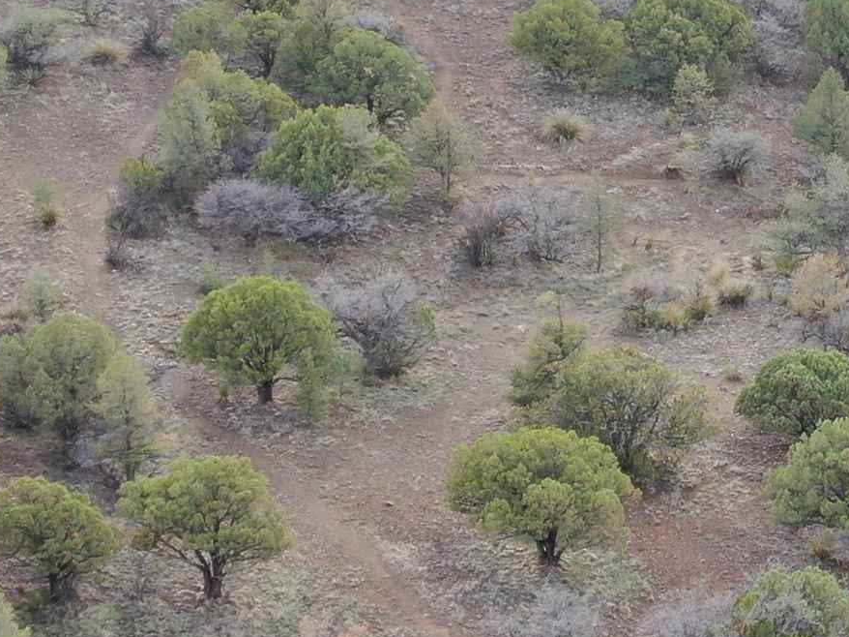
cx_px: 854
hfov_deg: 12.7
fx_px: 3776
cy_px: 139
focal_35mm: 154
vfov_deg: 9.6
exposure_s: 1/100
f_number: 3.6
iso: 100
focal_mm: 7.71
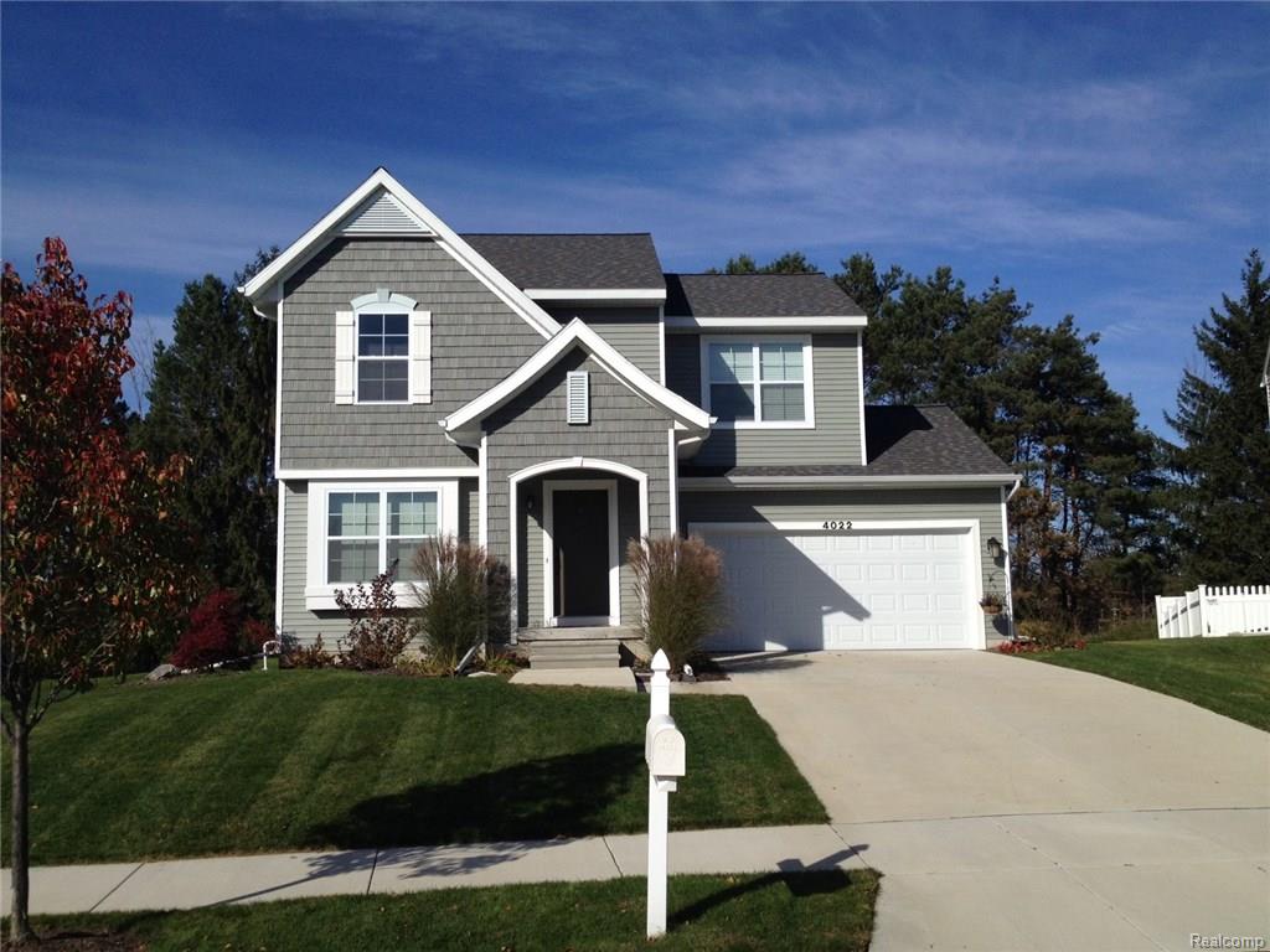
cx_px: 635
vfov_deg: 40.7
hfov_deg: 52.6
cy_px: 476
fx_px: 1284
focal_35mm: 35
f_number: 2.4
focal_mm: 4.28
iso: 50
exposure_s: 1/3247
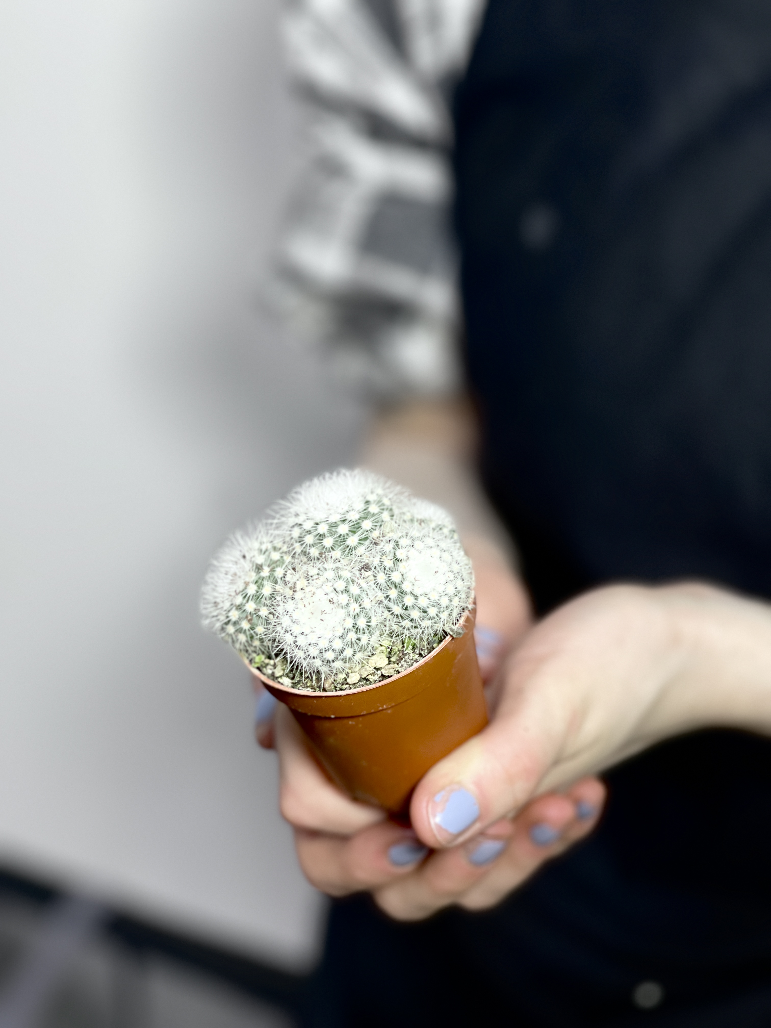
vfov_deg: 30.3
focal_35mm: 64
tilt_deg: -23.6
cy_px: 514
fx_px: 1901
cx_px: 386
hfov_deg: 22.9
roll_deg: +1.4
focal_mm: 7.5
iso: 125
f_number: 2.2
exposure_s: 1/100
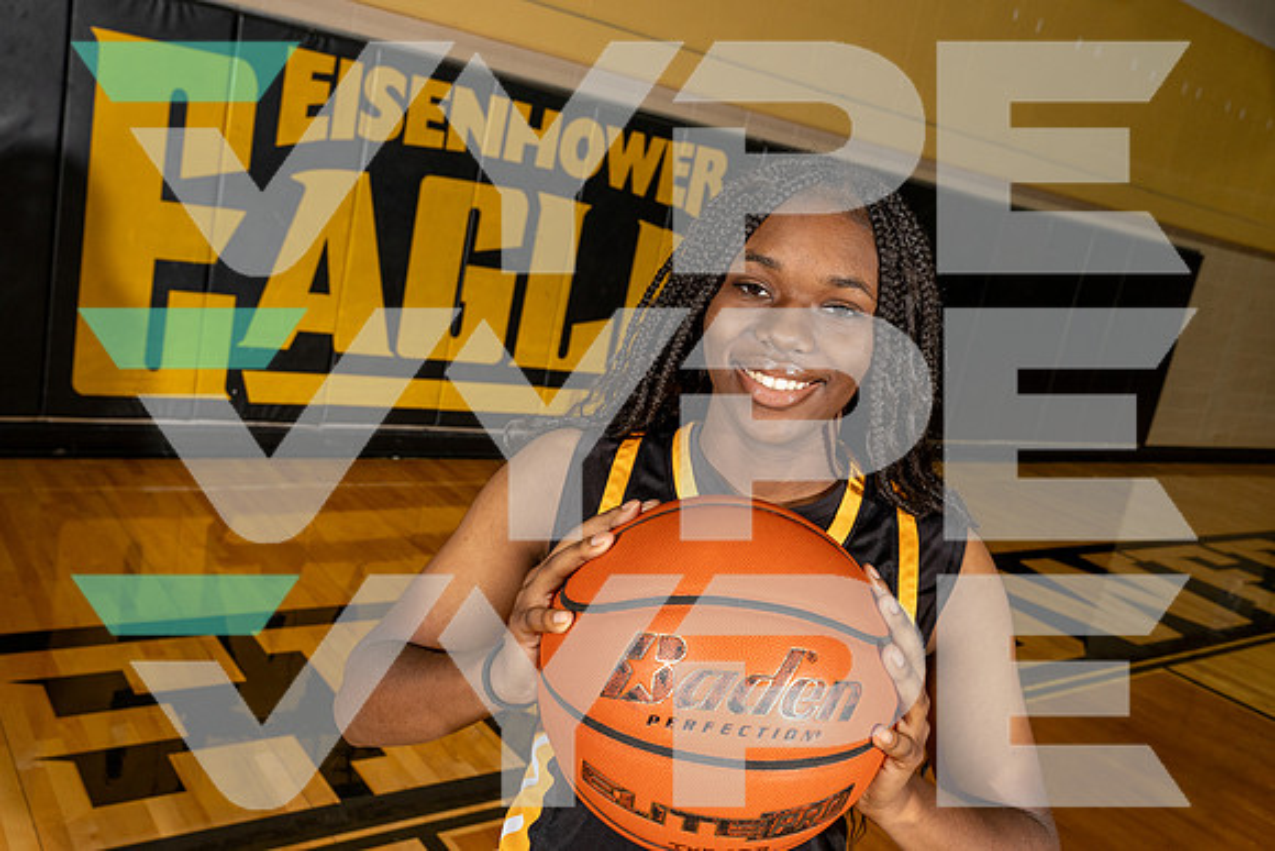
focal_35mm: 32
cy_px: 426
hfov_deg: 58.7
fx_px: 1134
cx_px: 638
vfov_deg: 41.1
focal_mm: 32
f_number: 8
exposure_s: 1/250
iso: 800
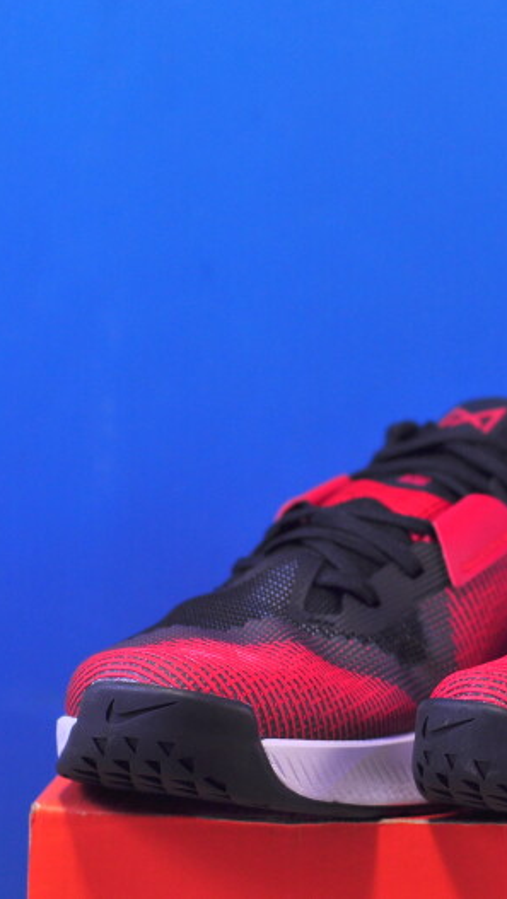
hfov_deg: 10.1
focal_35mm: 119
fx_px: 2840
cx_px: 592
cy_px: 448
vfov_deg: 18.0
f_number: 2.8
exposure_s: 1/320
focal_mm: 50
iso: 250
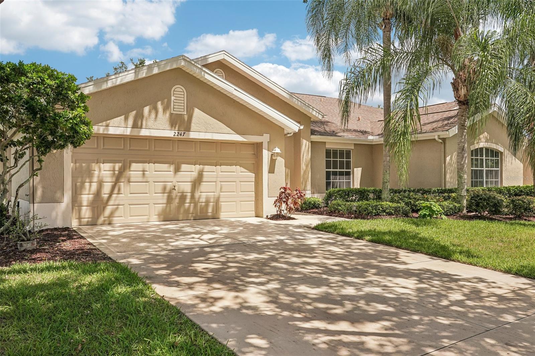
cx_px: 268
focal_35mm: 30
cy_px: 178
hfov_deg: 61.9
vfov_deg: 43.6
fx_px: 446
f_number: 8
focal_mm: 30
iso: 400
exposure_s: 1/1000
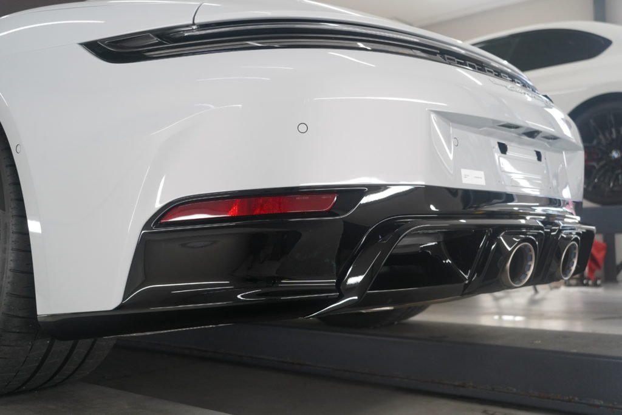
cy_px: 208
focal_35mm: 40
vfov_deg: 33.4
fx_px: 691
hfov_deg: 48.5
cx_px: 311
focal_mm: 40
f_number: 5
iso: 2500
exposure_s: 1/160
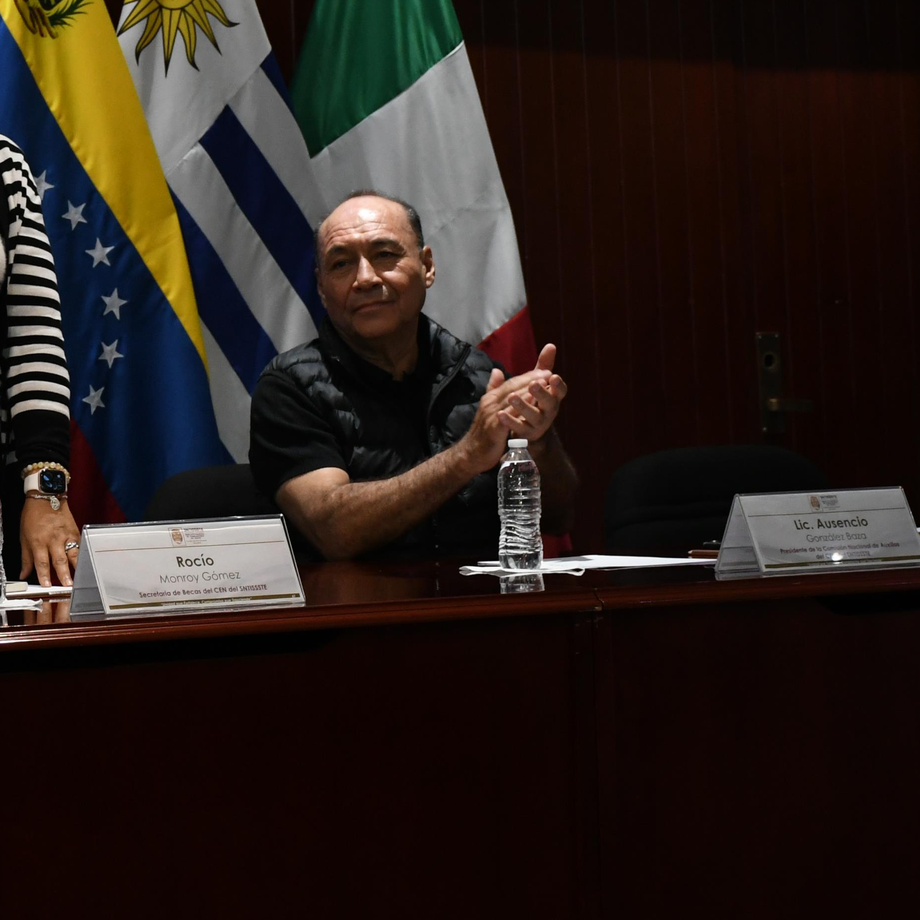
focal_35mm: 121
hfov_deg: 14.2
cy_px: 276
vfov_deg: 14.4
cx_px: -9
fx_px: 3638
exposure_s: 1/100
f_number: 5.6
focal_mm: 42
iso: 2000
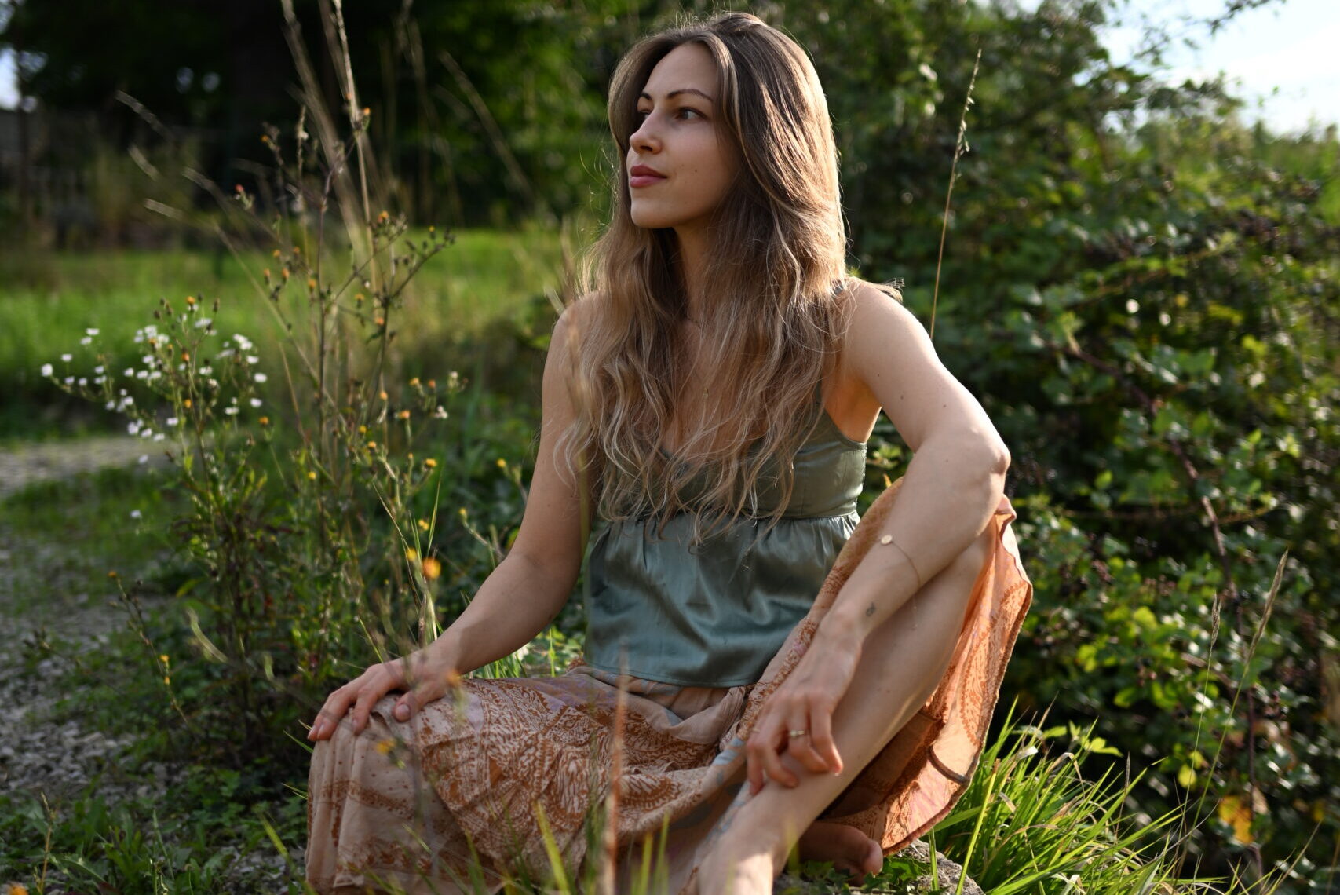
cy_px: 448
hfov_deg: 48.4
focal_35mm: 40
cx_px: 670
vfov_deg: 33.4
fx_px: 1490
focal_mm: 40
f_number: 2
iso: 100
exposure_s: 1/2000
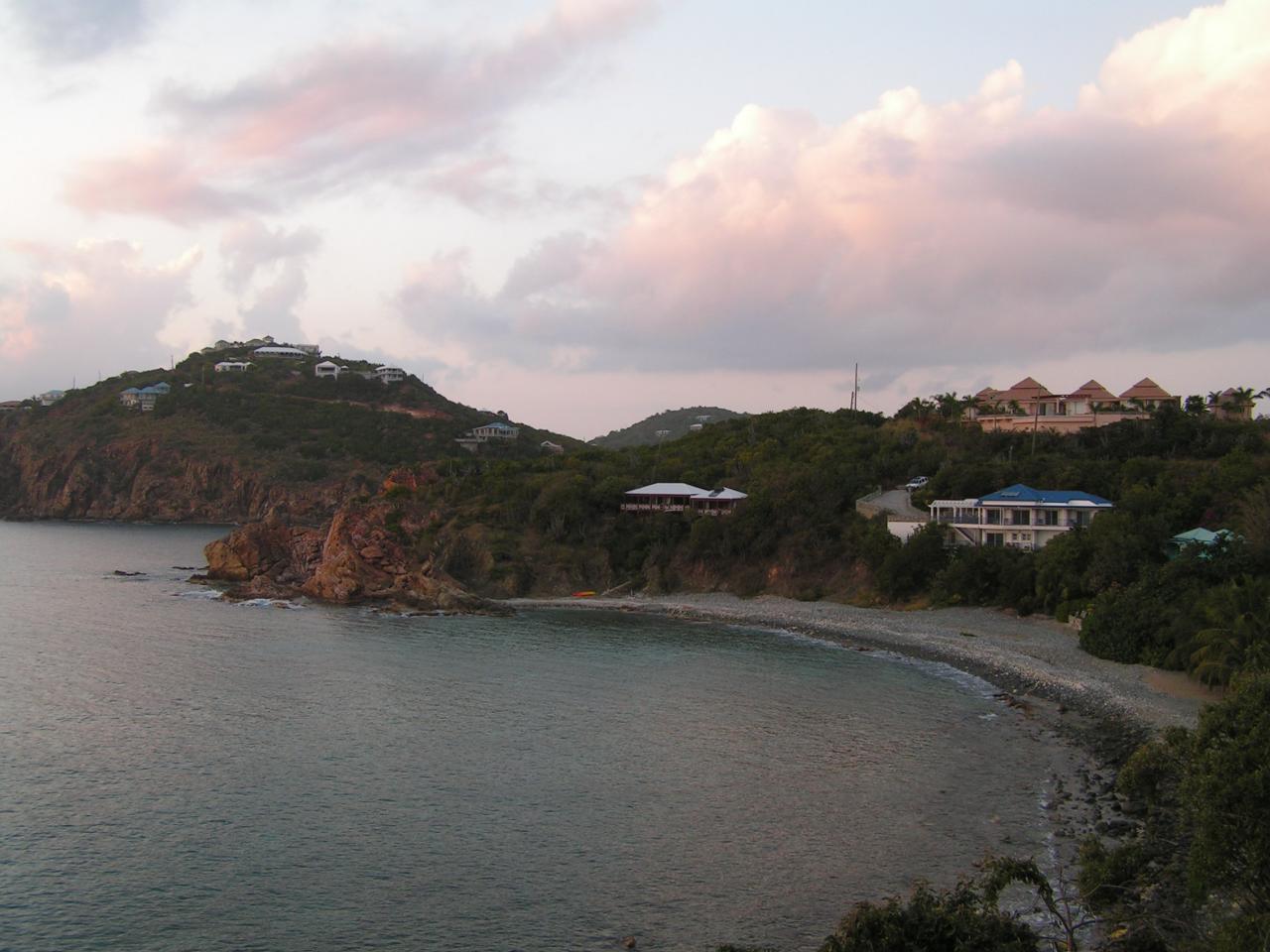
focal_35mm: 38
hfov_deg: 49.0
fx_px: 1394
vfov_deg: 37.7
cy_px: 476
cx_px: 635
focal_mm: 6.3
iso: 50
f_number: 3.5
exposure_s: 1/60
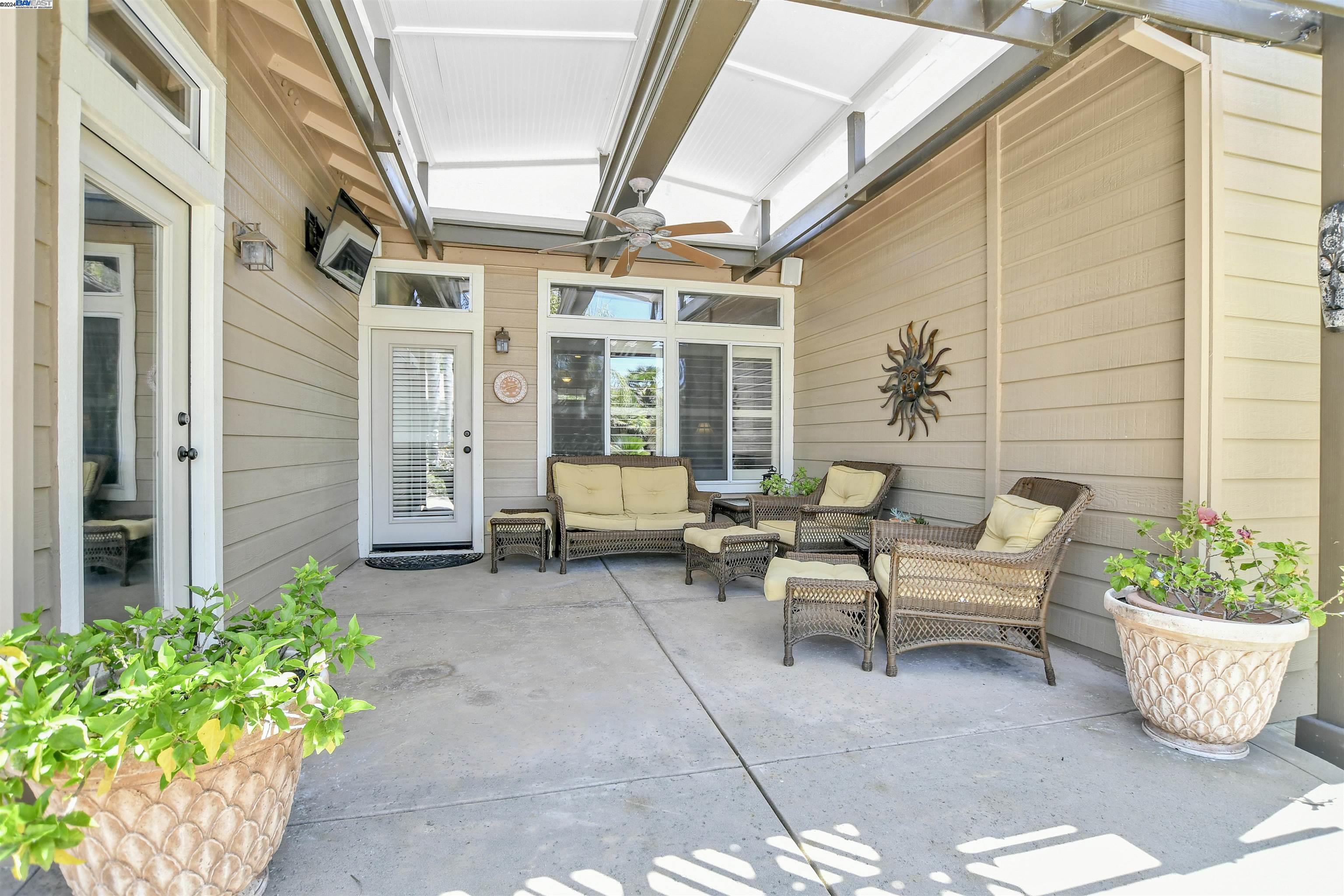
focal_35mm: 15
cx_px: 672
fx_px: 560
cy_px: 448
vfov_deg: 77.3
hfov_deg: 100.4
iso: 500
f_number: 4
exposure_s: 1/80
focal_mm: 10
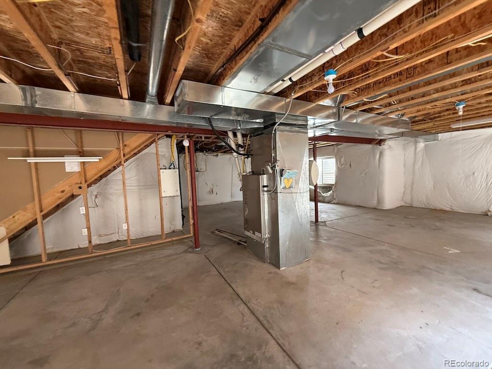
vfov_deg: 85.7
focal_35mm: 14
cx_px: 246
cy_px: 184
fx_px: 199
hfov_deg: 102.1
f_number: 2.2
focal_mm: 2.22
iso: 320
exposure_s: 1/99
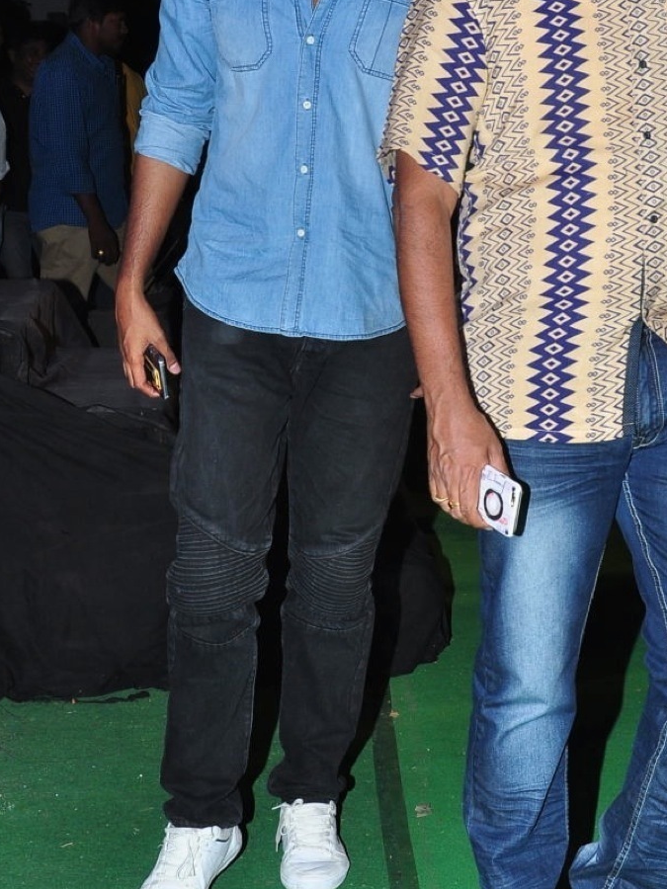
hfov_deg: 18.0
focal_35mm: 81
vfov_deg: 24.0
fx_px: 2081
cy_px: 319
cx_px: 537
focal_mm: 28
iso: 400
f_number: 8
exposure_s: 1/125
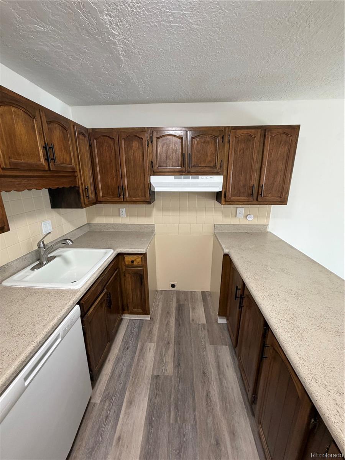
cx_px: 172
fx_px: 186
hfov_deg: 85.7
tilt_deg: -18.0
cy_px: 230
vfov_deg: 102.1
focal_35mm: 14
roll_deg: +1.9
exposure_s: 1/60
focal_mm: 2.22
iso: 250
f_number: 2.2
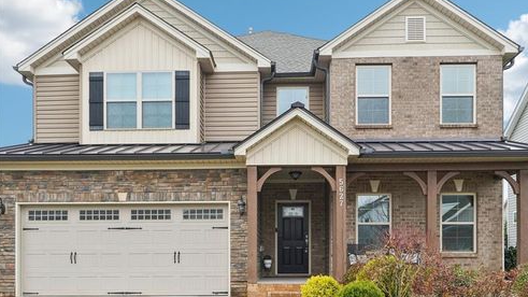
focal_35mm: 32
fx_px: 448
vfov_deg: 36.6
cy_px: 167
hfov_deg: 61.0
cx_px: 265
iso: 160
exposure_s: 1/30
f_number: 8
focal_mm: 20
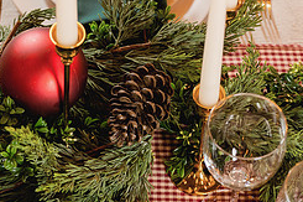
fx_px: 1035
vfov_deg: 11.0
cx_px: 98
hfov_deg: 16.6
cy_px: 214
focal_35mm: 123
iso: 400
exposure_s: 1/80
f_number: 3.2
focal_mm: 50
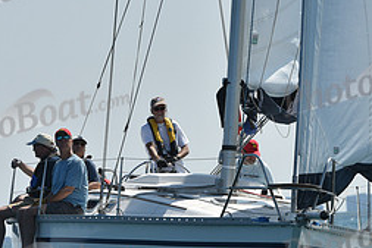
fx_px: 4022
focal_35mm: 389
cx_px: 207
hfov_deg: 5.3
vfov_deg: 3.5
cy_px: 175
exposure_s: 1/1600
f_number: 8
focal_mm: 170
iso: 250
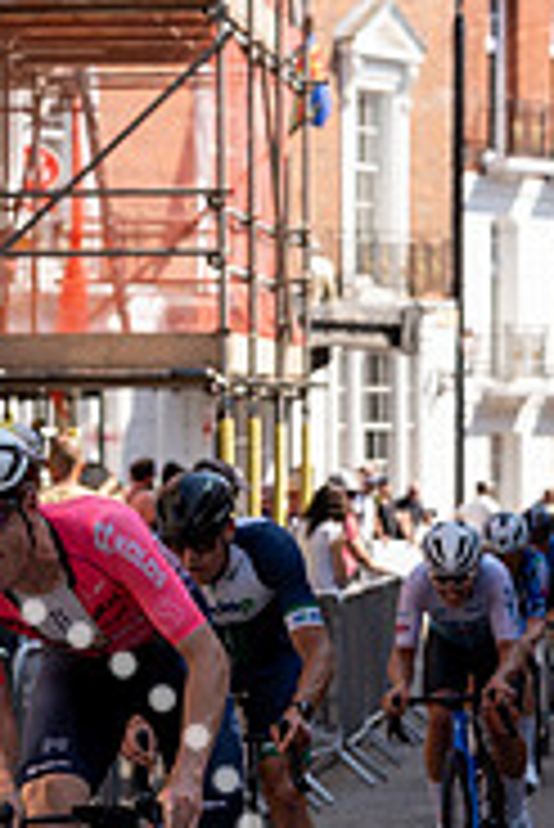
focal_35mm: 183
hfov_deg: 7.5
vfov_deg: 11.2
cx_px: -41
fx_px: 4216
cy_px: 608
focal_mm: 75
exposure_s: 1/400
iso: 100
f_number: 4
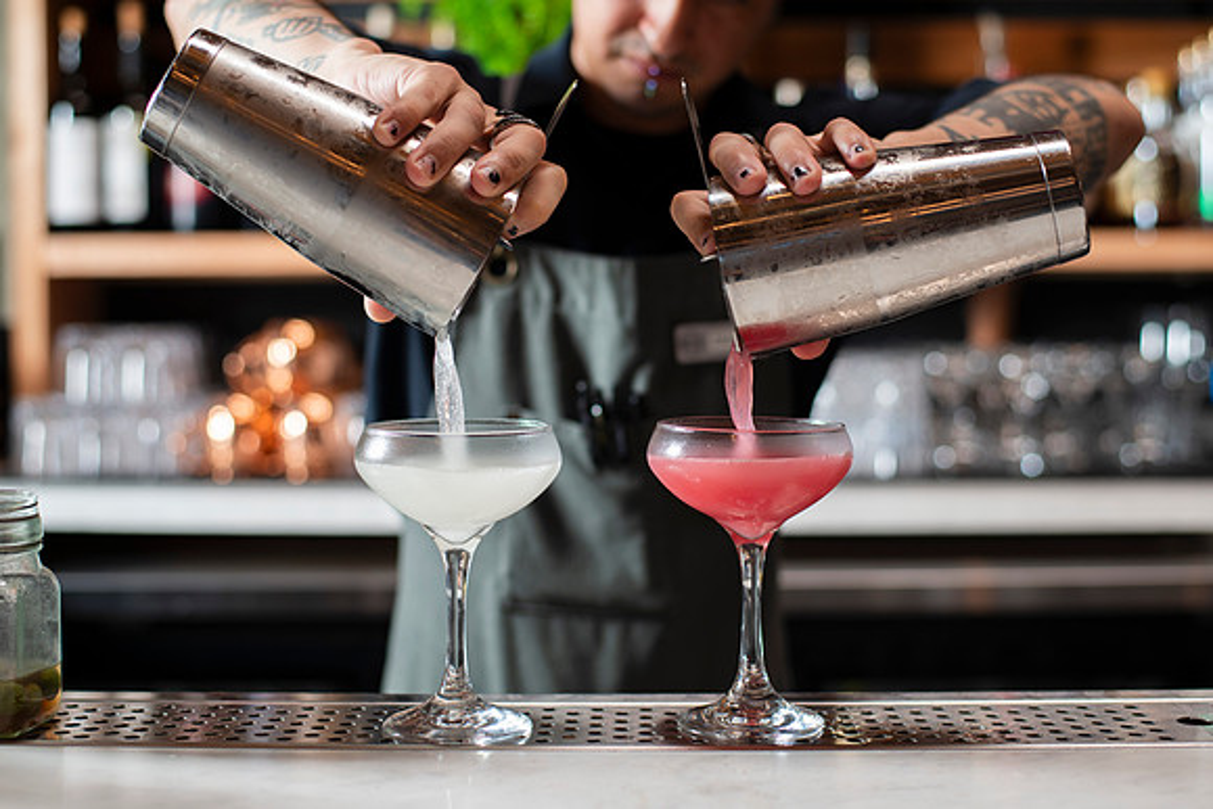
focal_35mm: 54
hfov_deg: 37.0
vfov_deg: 25.2
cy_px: 377
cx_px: 607
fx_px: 1813
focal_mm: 50
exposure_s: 1/200
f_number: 2.8
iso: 200
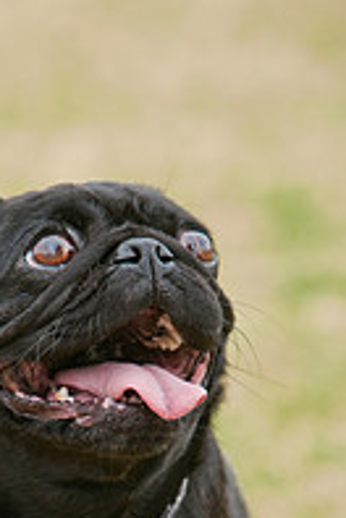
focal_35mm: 562
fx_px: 8103
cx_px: -14
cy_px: 515
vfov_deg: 3.7
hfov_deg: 2.4
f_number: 5
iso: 200
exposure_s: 1/160
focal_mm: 165
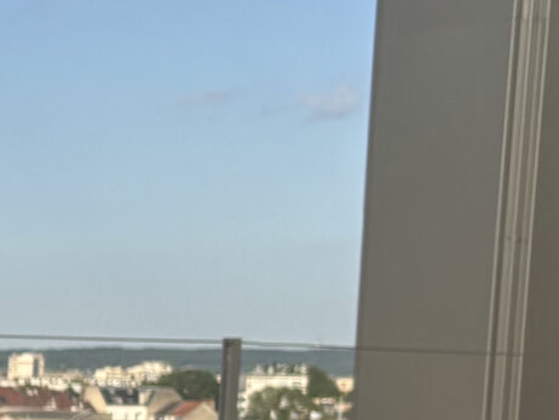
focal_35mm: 144
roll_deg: -2.9
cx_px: -551
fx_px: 2327
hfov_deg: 12.2
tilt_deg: -4.3
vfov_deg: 10.0
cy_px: 628
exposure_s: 1/2451
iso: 50
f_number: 1.6
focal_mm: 5.96
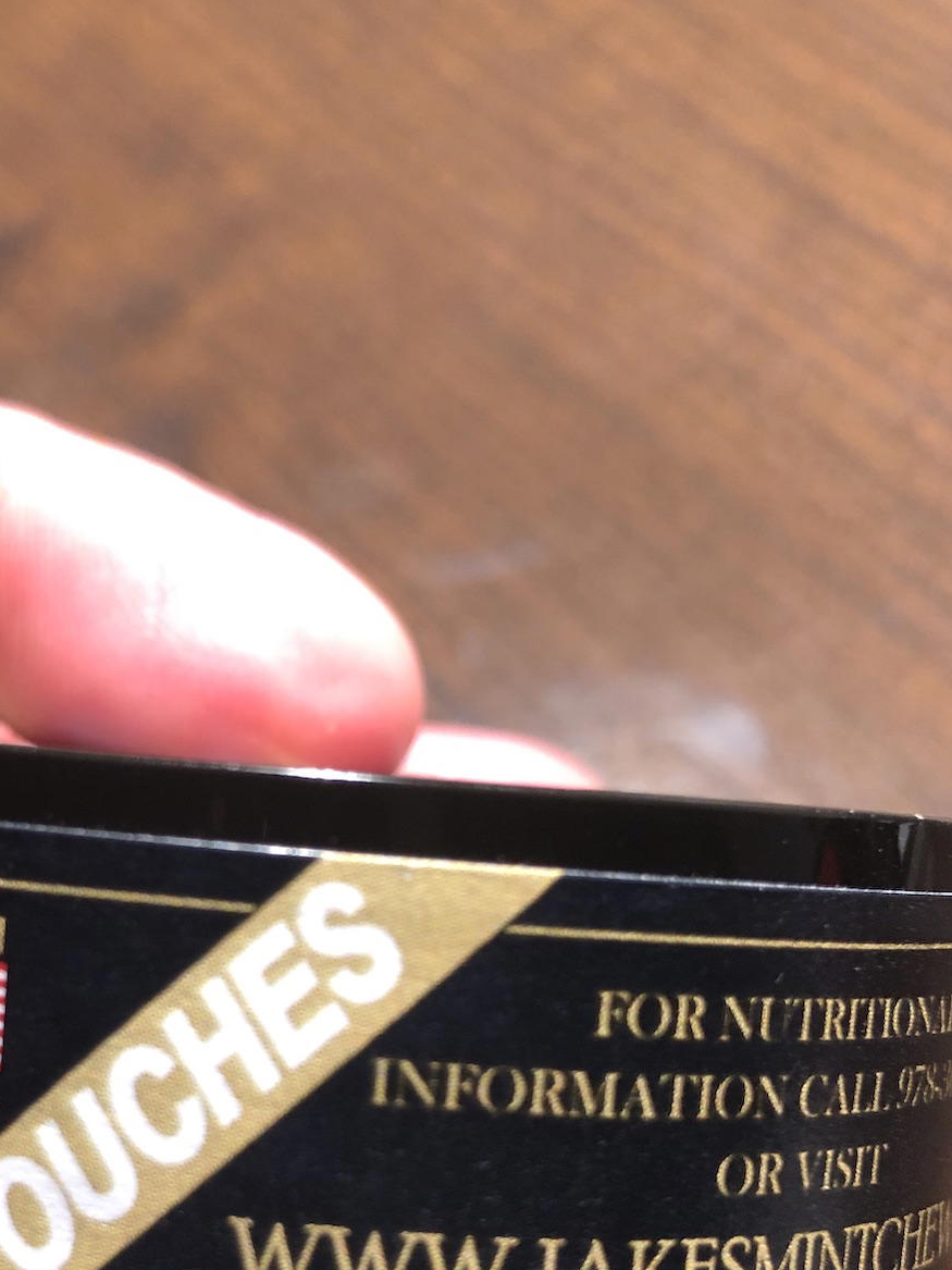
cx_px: 234
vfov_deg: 38.6
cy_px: 963
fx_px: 1760
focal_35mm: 48
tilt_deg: -59.7
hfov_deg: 29.8
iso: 50
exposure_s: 1/15
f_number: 1.8
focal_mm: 3.99
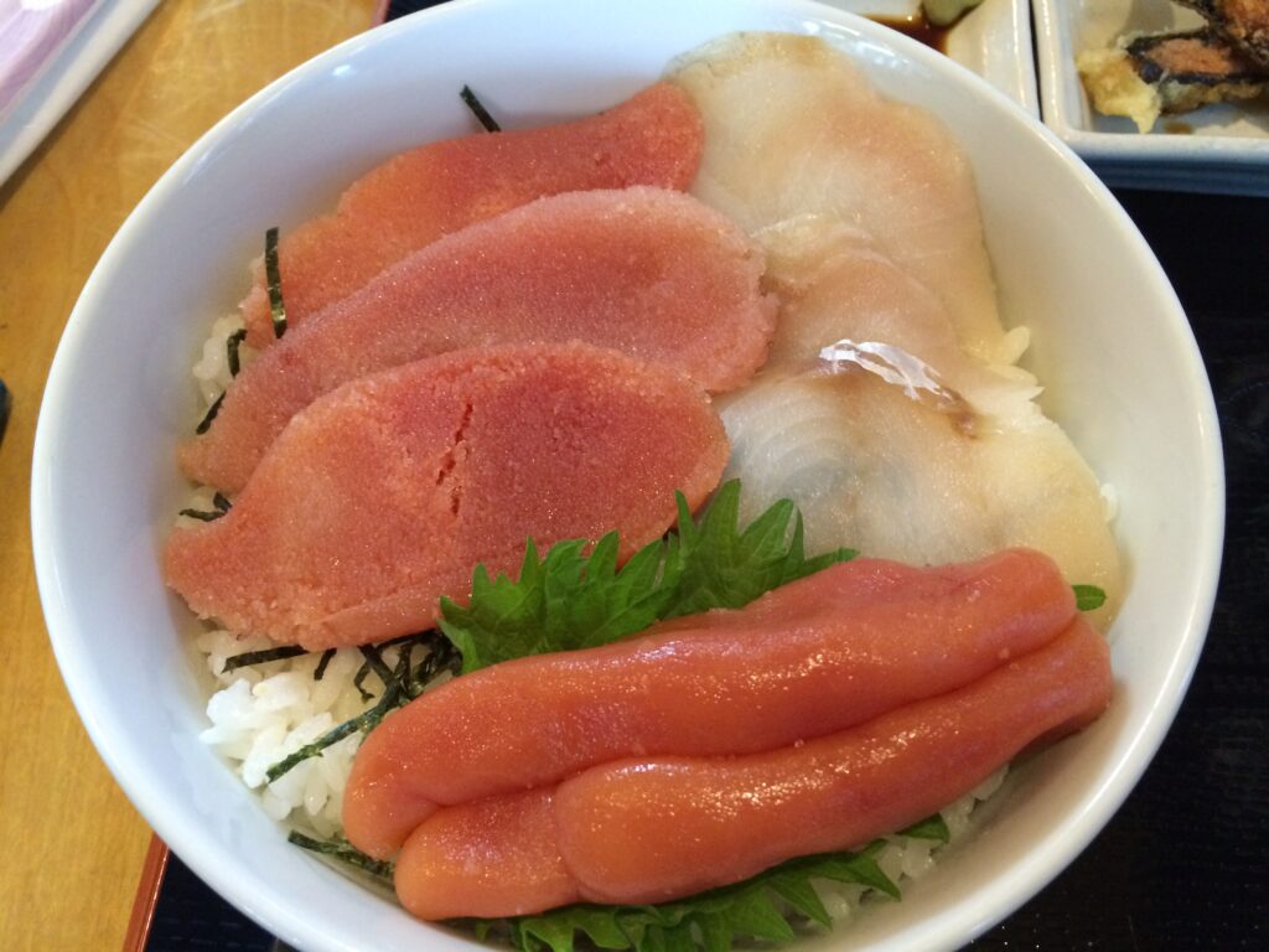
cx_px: 634
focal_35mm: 30
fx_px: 1100
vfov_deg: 46.8
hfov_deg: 60.0
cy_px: 476
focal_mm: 4.12
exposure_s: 1/15
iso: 320
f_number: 2.2
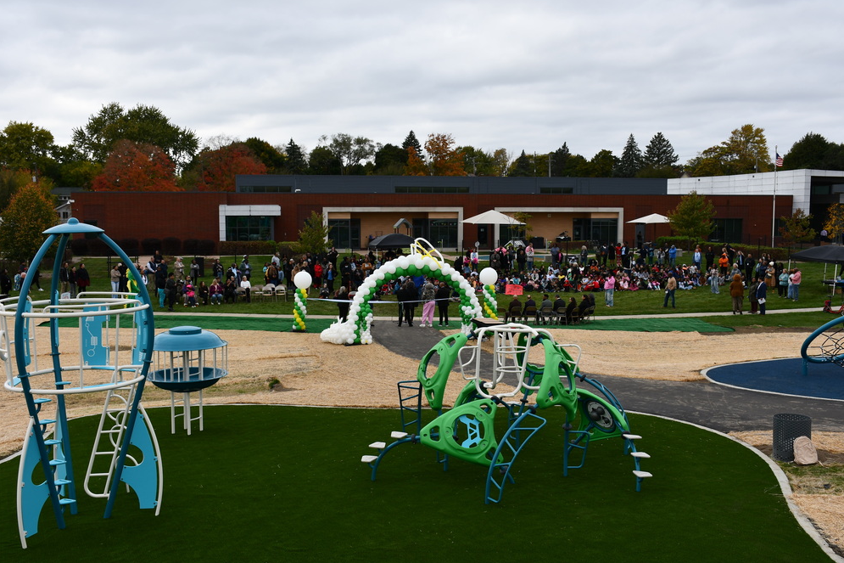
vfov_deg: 37.8
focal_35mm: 35
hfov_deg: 54.4
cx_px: 425
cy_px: 279
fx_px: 820
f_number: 8
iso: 125
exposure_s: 1/250
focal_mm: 23
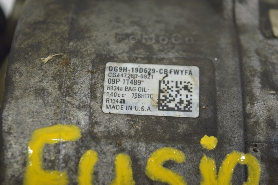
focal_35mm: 82
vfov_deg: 16.5
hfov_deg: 24.6
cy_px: 92
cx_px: 139
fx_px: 637
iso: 400
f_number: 5.6
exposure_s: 1/20
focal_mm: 55
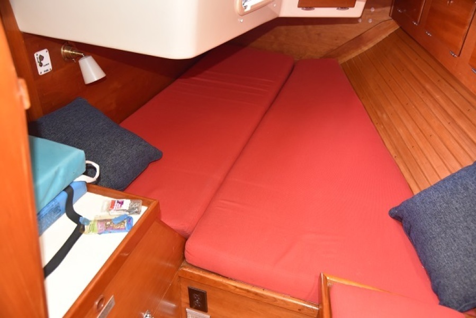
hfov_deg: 61.9
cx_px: 238
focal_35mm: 30
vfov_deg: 43.6
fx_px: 397
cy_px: 159
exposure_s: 1/60
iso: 3200
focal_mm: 30
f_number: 4
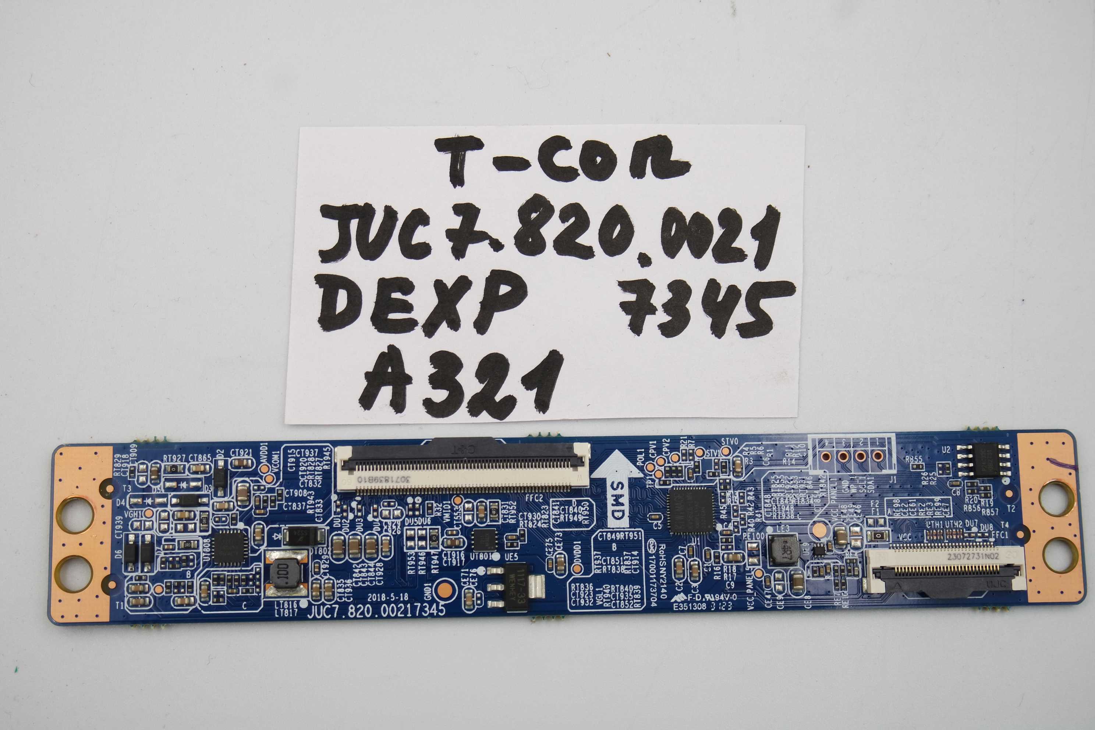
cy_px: 365
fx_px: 1460
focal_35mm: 48
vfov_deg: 28.1
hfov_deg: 41.1
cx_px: 548
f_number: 4.5
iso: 160
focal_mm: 18
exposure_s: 1/125
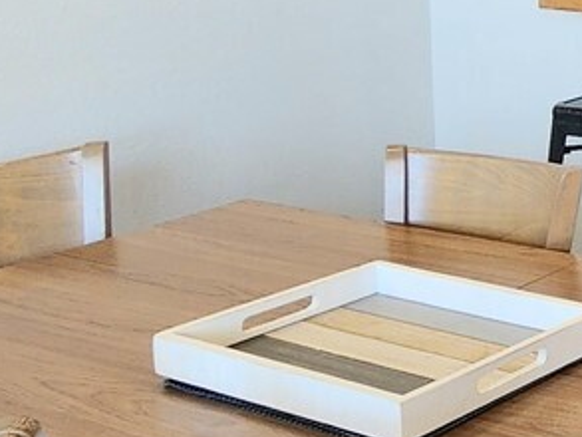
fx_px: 1194
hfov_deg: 19.6
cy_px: -30
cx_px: 1071
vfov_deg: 19.9
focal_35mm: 71
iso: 100
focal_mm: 2.2
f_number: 2.2
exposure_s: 1/60.2
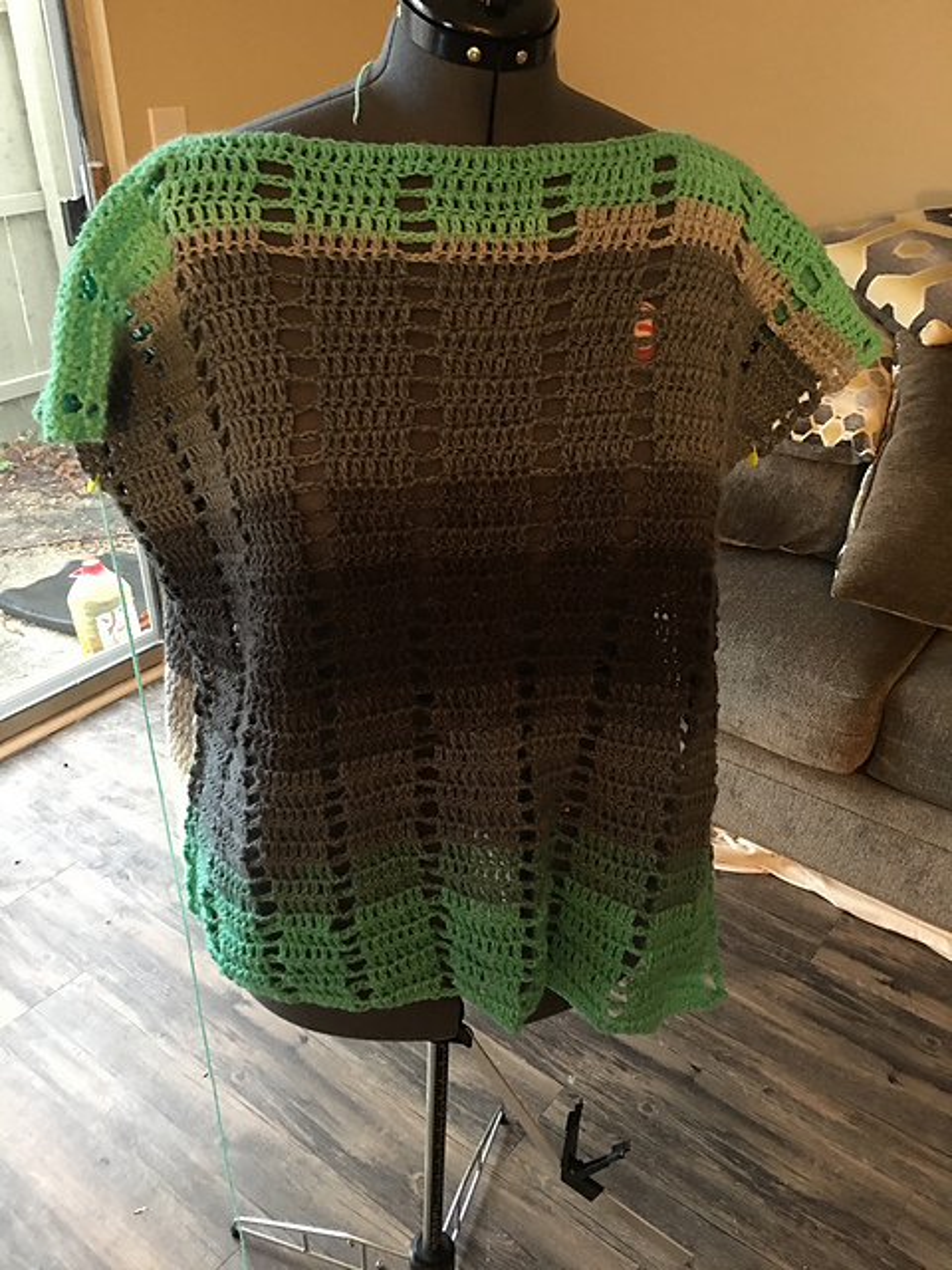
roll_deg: -0.4
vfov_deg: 61.7
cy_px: 635
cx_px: 476
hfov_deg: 48.2
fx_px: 1063
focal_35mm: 29
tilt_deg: -28.6
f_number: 2.2
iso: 64
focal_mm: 4.15
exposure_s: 1/4
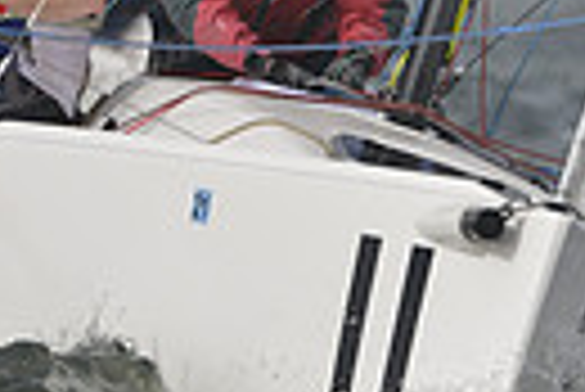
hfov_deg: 1.2
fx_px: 29103
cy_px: 273
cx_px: 459
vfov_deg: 0.8
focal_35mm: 1789
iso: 400
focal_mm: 400
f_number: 8
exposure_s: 1/1600
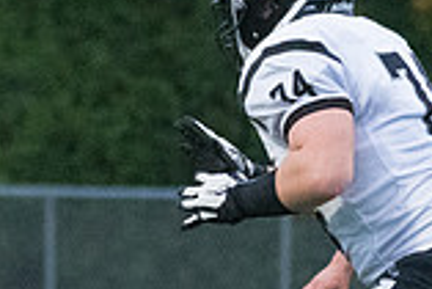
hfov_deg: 1.7
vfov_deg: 1.1
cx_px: 638
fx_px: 14617
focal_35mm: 1217
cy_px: 248
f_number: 5.6
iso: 10000
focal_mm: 220
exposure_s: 1/2000
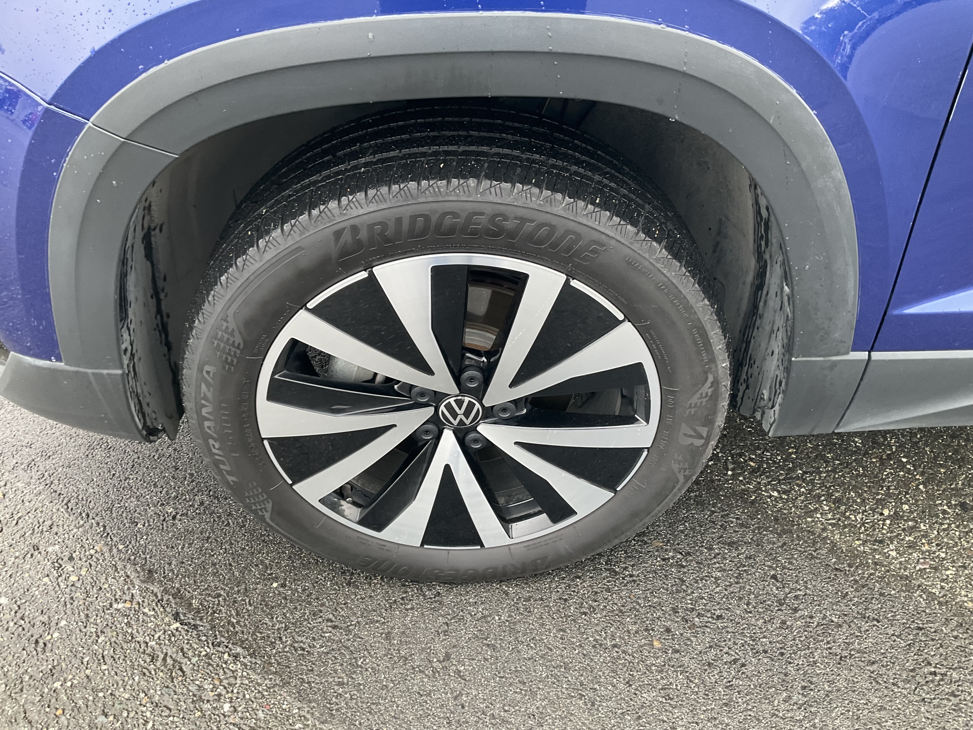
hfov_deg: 61.7
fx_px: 815
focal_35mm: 29
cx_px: 486
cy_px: 365
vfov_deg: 48.2
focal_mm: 3
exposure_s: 1/96
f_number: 1.8
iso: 64
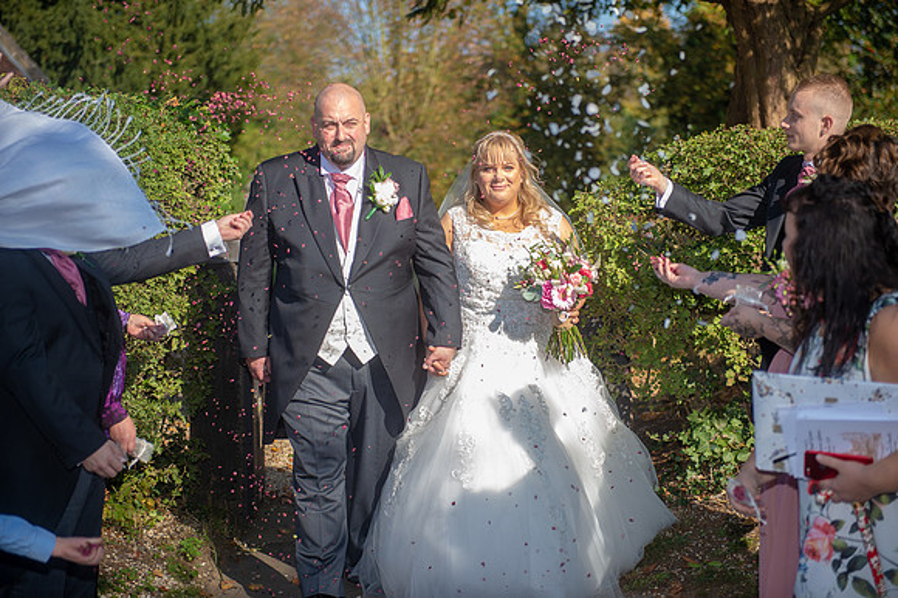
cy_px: 299
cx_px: 449
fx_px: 1645
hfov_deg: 30.5
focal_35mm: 66
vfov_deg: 20.6
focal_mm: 66
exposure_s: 1/1000
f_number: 2.8
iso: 200
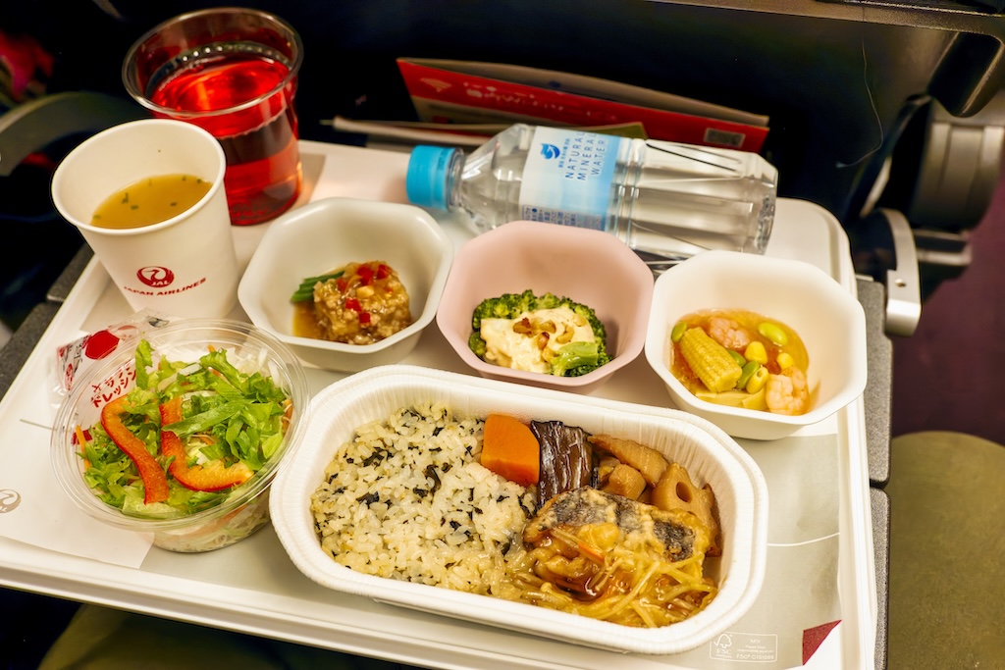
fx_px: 935
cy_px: 335
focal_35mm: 34
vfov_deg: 39.4
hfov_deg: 56.5
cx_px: 502
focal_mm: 33.5
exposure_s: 1/60
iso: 6400
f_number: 5.6
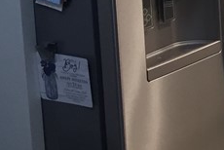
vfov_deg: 9.8
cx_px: 467
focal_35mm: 134
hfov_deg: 13.0
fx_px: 835
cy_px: -113
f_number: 2.2
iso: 64
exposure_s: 1/30
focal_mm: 4.15
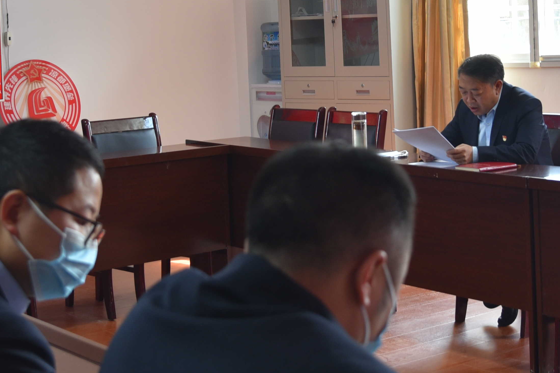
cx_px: 265
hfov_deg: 24.8
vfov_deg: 16.5
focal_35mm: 82
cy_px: 50
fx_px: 1276
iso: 400
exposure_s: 1/60
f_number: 4
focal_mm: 30
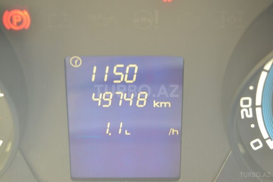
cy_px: 91
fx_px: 626
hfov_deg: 24.6
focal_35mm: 82
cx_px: 136
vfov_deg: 16.6
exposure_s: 1/15
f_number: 5.6
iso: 800
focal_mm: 55
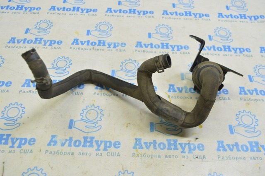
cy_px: 88
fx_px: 254
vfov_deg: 38.3
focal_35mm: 34
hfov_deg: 55.2
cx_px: 132
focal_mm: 23
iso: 400
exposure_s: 1/20
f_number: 5.6
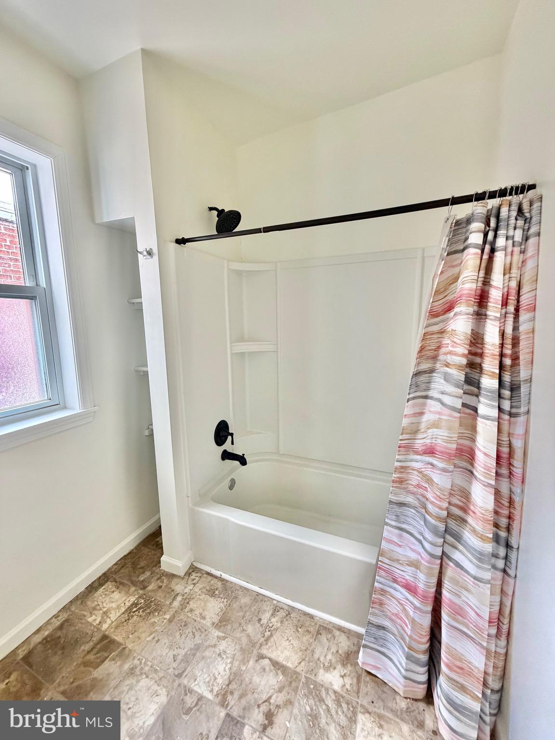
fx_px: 299
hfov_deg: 85.7
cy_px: 370
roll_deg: +1.1
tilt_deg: -9.5
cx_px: 278
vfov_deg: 102.1
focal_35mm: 14
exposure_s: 1/65
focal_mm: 2.22
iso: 320
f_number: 2.2
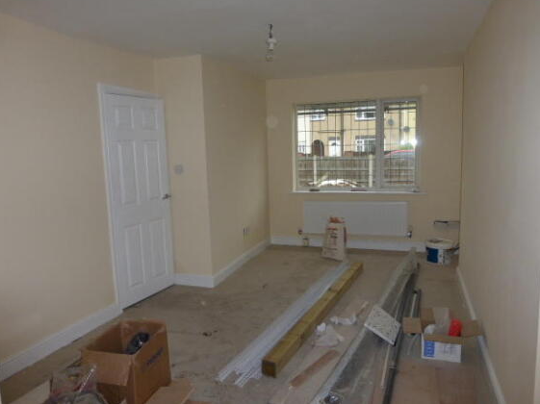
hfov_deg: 67.3
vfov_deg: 53.0
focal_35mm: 26
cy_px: 196
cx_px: 261
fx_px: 405
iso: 125
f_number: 3.3
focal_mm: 4.3
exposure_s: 1/60
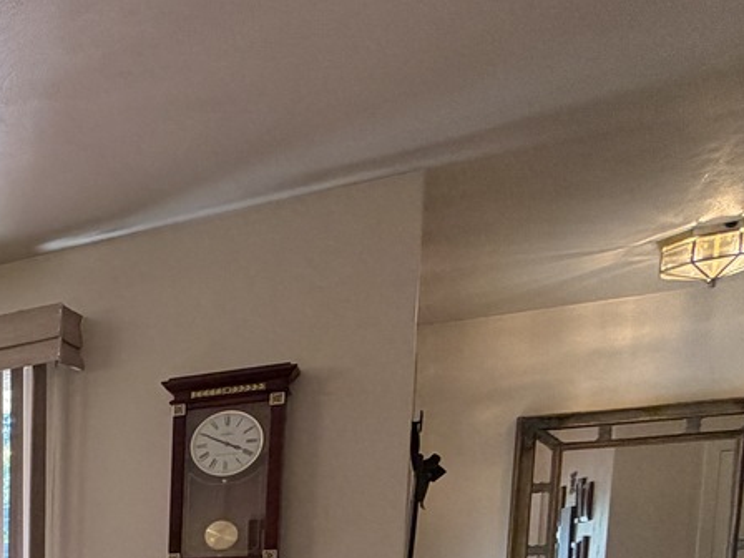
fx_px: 967
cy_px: 696
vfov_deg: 27.6
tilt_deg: -5.6
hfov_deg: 29.7
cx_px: -311
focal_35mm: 45
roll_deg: +3.1
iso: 160
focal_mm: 2.22
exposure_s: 1/120
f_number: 2.2
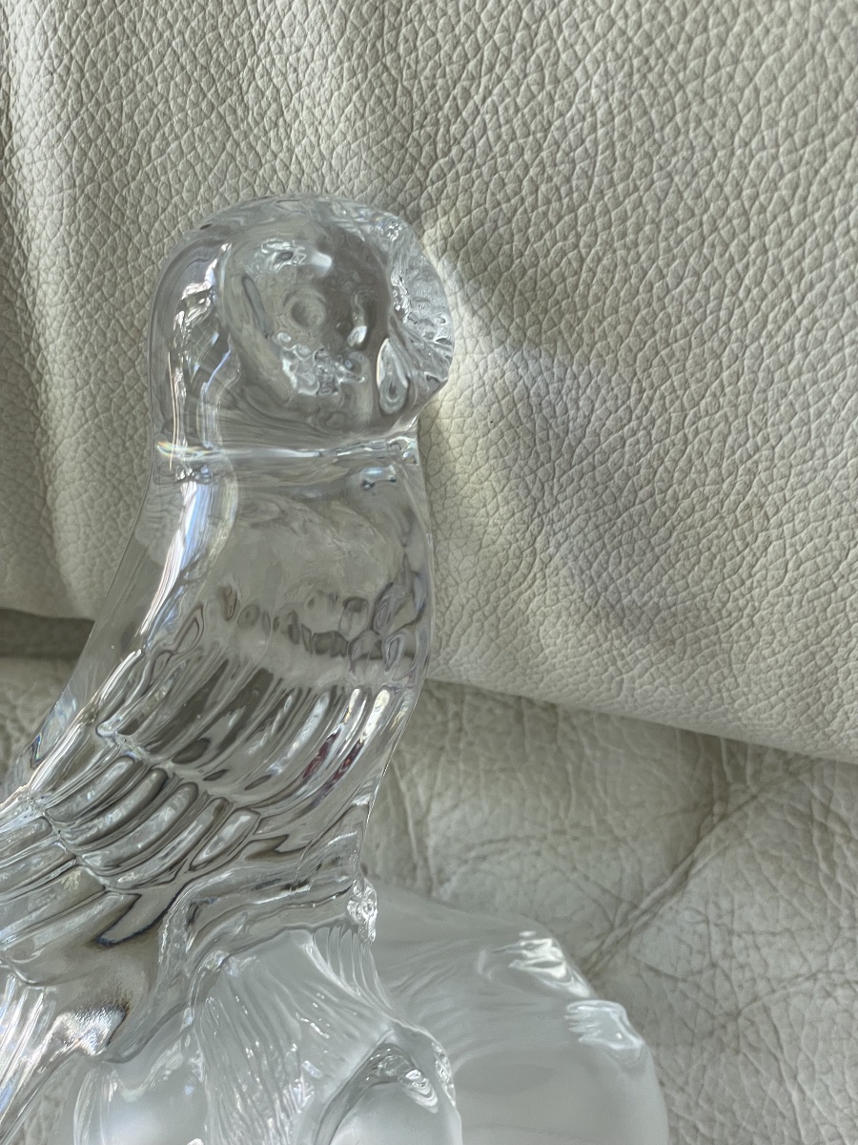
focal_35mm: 52
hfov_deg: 28.0
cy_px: 572
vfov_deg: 36.8
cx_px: 429
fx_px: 1719
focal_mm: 6
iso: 80
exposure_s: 1/99
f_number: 2
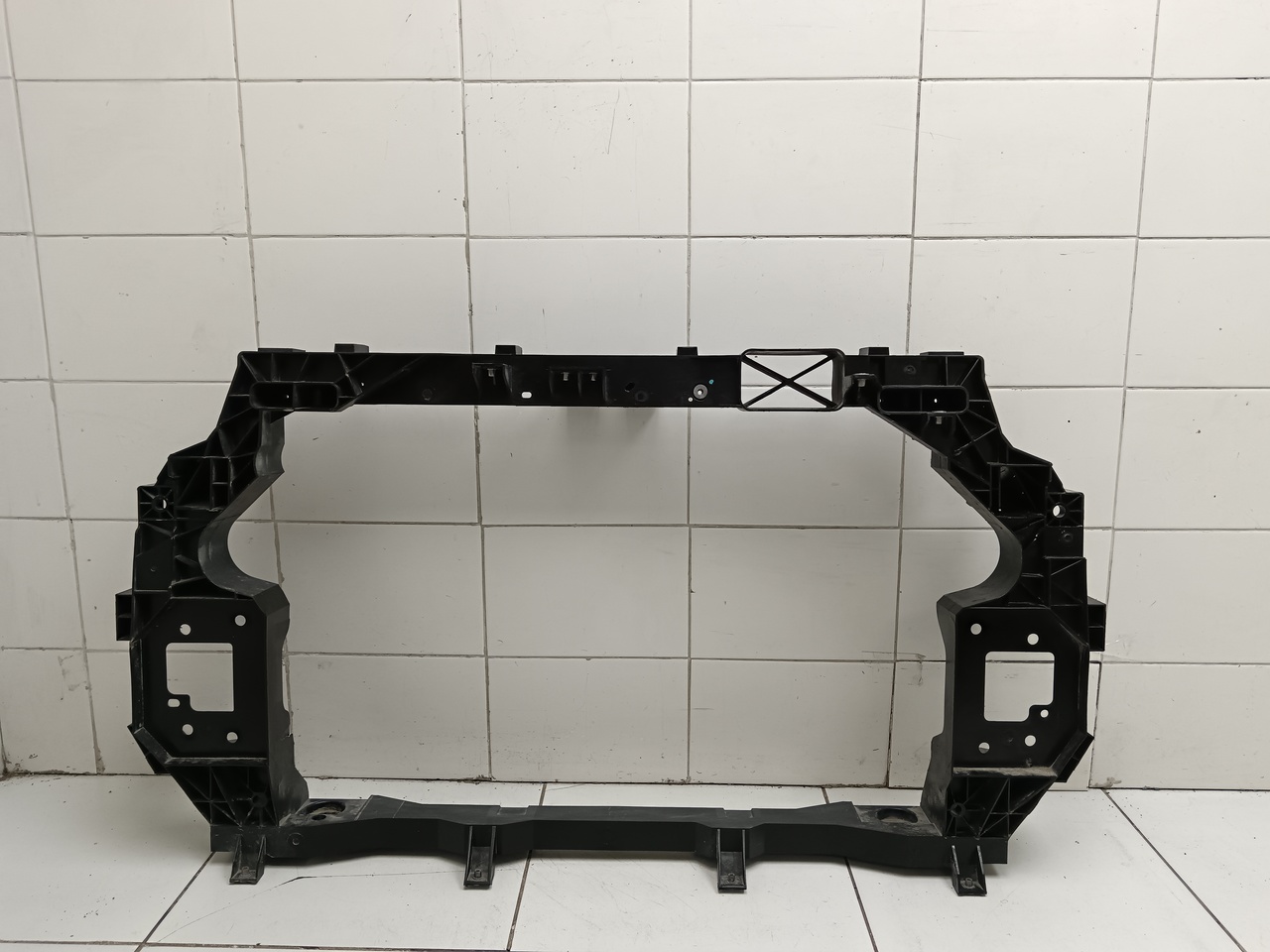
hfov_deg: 65.3
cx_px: 635
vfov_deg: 51.4
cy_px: 476
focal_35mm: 27
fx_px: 991
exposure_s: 1/100
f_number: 1.9
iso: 353
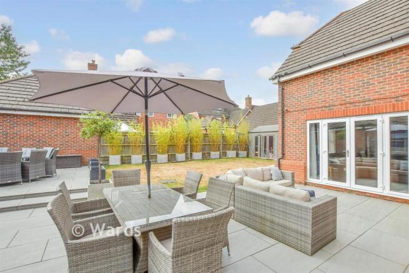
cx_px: 204
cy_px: 136
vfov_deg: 77.4
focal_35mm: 15
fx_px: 170
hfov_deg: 100.4
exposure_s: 1/500
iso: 320
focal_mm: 10
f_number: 8
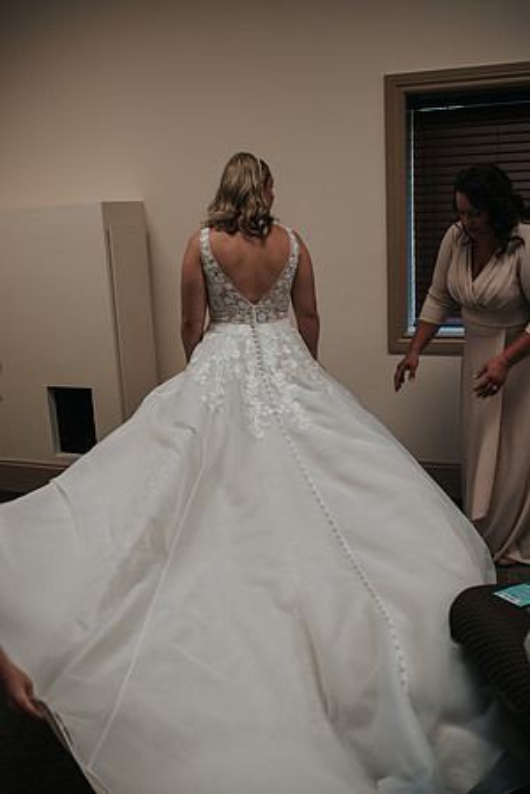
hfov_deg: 37.9
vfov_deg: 54.4
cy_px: 397
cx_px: 265
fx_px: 773
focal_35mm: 35
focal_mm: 35
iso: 160
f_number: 2.8
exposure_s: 1/125
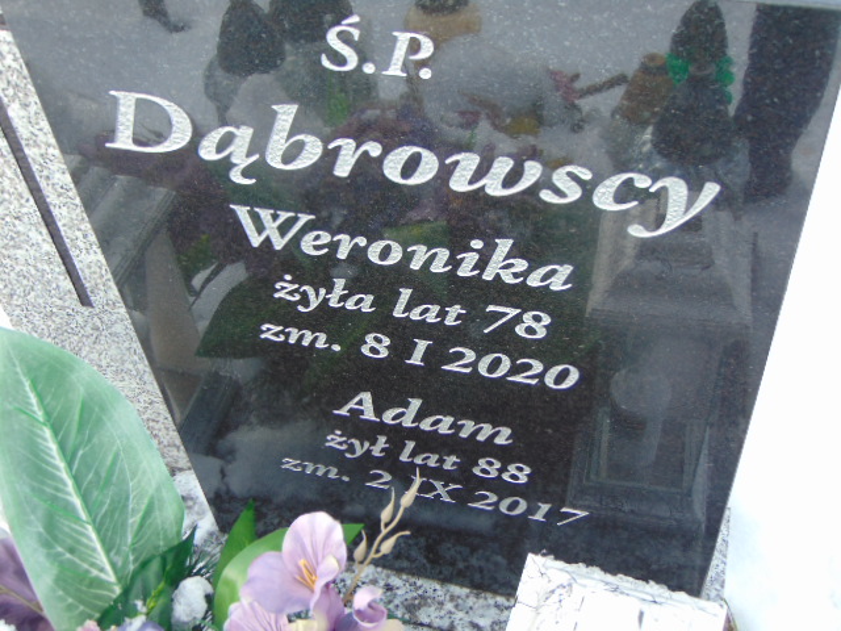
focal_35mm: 42
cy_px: 316
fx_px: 1020
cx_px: 420
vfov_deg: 34.3
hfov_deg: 44.8
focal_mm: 7.6
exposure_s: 1/160
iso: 80
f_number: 3.3
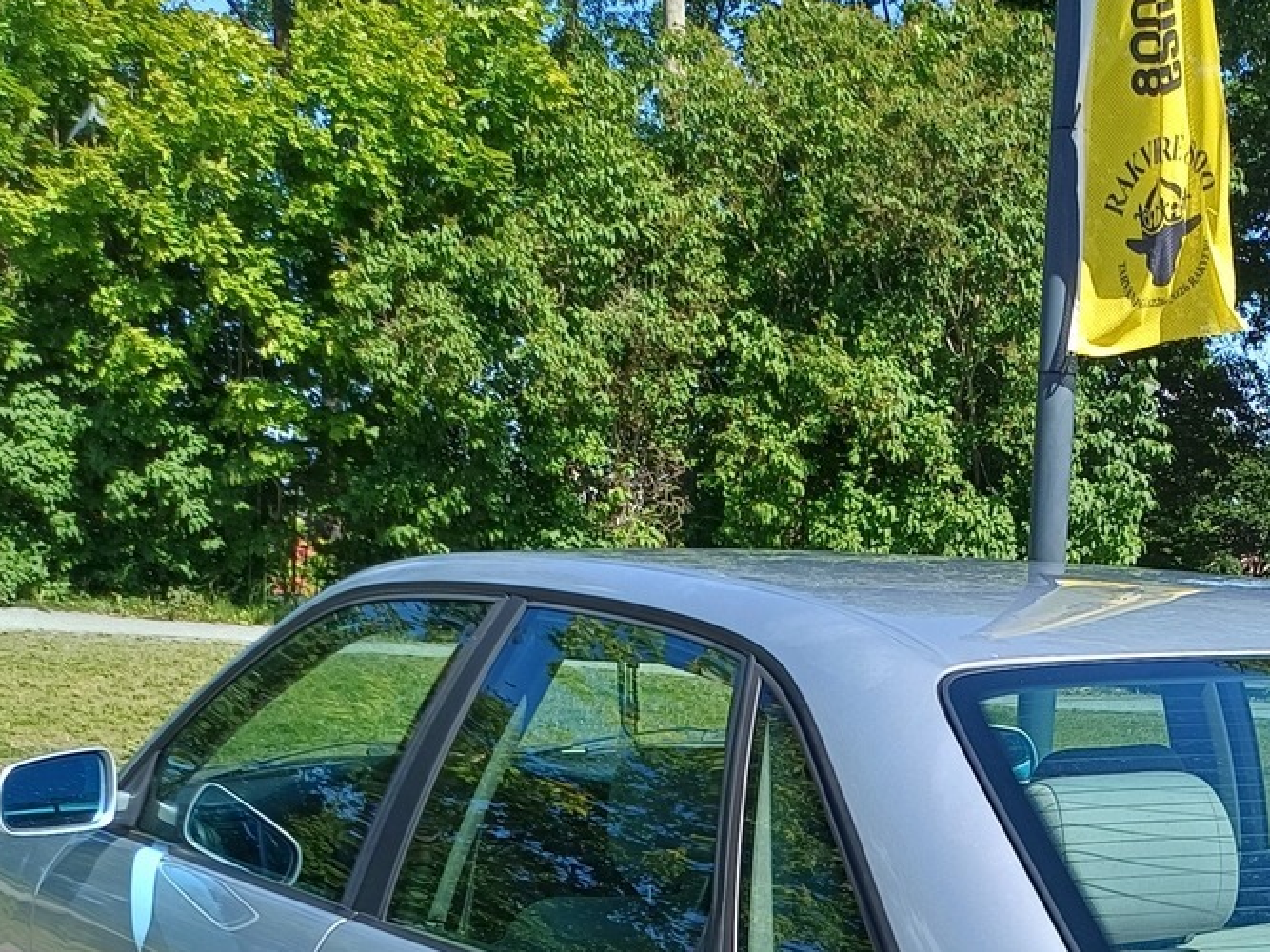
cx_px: 1150
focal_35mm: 60
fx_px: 2201
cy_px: 1137
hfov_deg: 30.7
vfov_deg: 22.5
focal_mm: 4.65
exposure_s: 1/694
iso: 50
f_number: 1.8
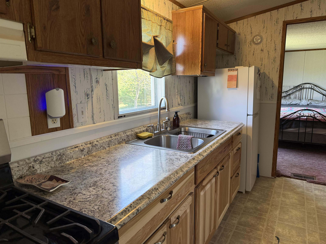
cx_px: 163
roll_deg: -0.6
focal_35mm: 24
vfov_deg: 56.8
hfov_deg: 71.6
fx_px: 226
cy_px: 122
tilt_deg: -9.9
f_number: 1.78
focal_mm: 6.76
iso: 200
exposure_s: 1/120
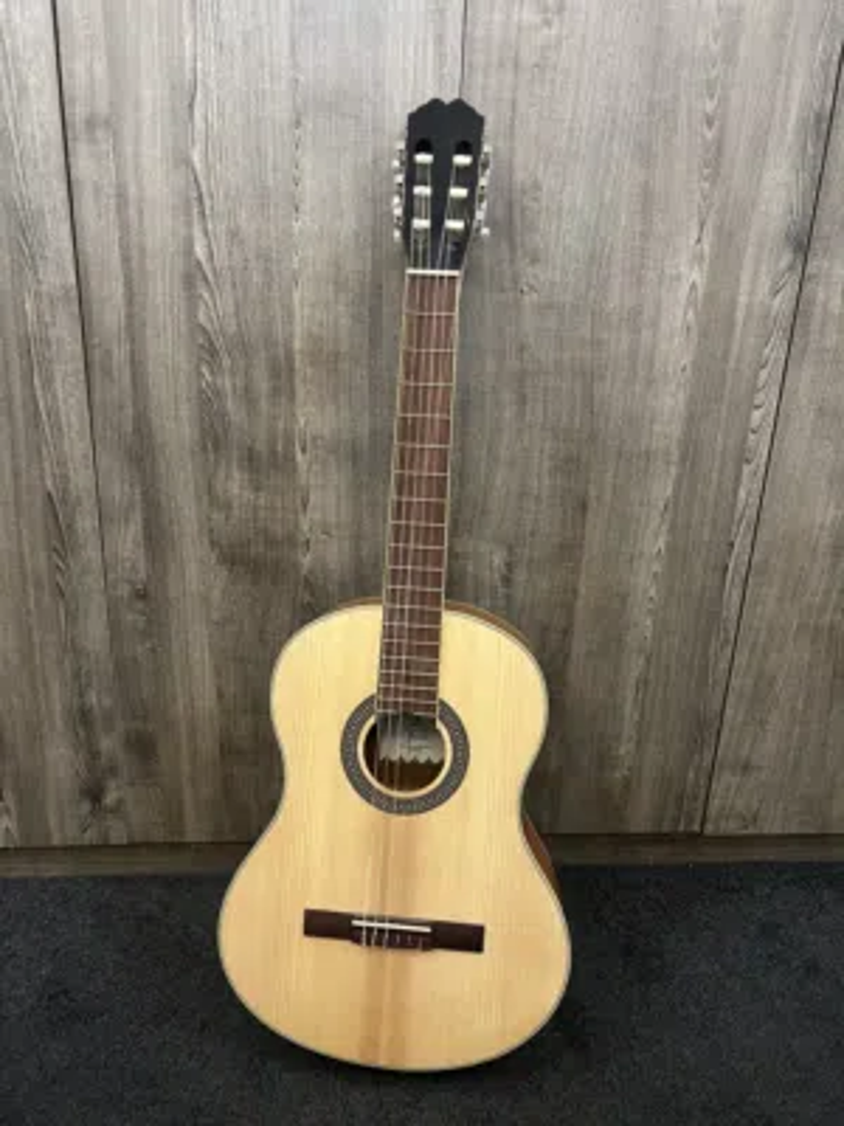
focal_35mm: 26
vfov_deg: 67.3
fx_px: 845
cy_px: 563
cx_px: 422
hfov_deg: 53.1
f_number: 1.5
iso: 400
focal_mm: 5.7
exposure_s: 1/33
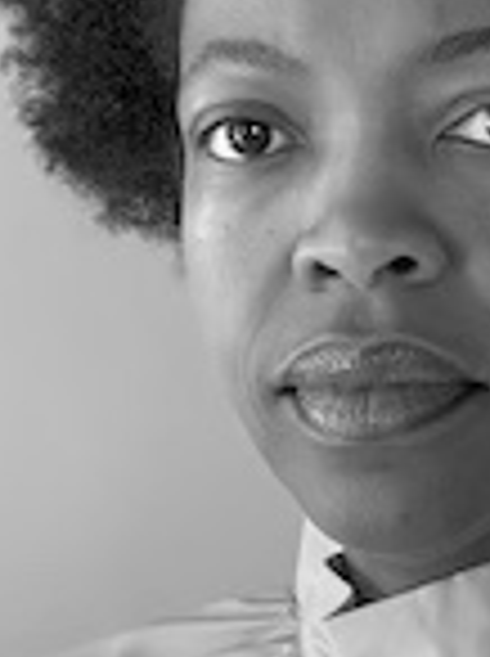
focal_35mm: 96
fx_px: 1817
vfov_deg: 20.5
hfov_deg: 15.2
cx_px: 450
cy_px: 340
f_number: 1.9
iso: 125
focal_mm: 2.69
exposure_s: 1/60
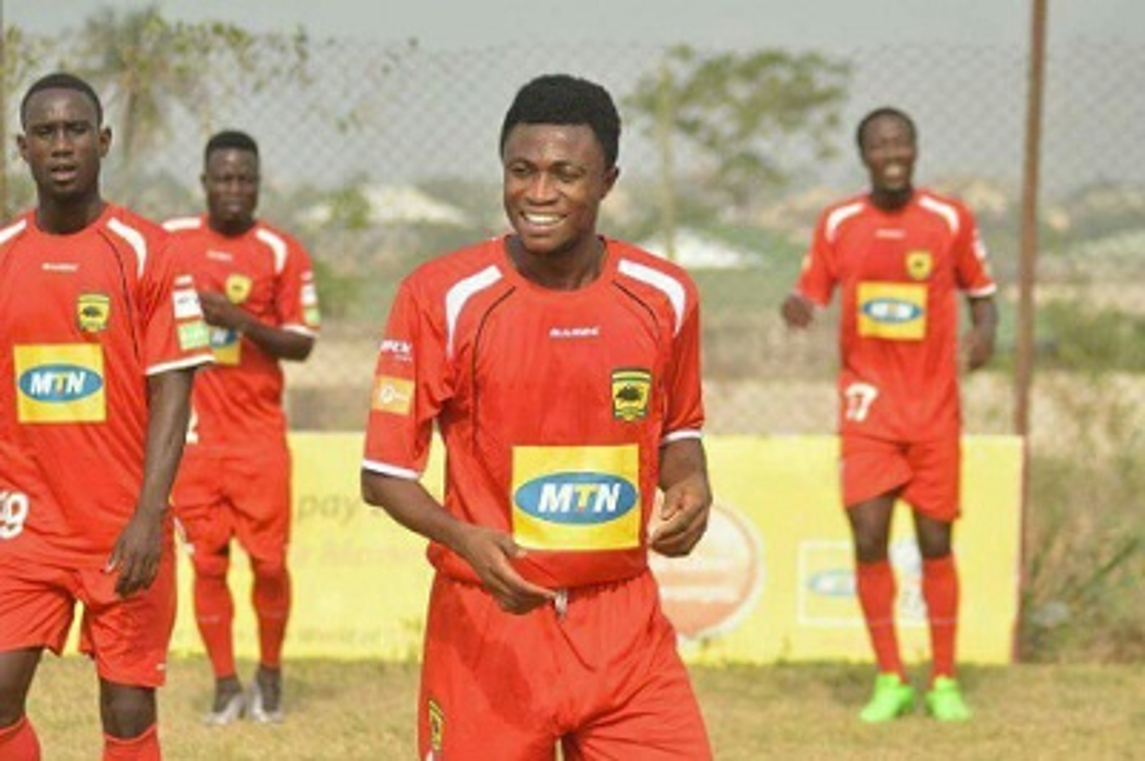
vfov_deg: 10.5
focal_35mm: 130
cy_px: 380
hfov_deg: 15.8
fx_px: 4131
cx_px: 572
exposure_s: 1/1250
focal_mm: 130
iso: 500
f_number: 5.6
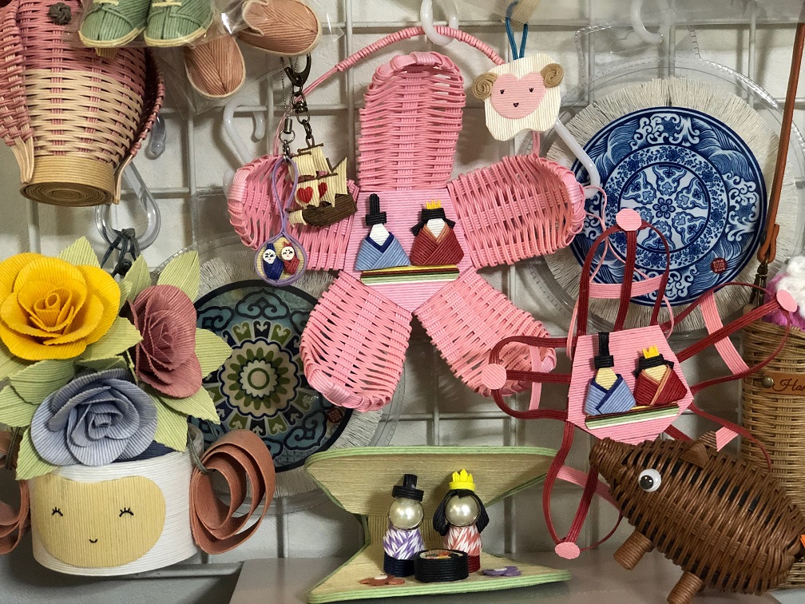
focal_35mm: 57
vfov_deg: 25.7
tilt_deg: -9.8
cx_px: 402
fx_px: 1326
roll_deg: -0.9
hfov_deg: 33.8
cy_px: 302
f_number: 2.8
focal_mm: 6.6
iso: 640
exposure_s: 1/53
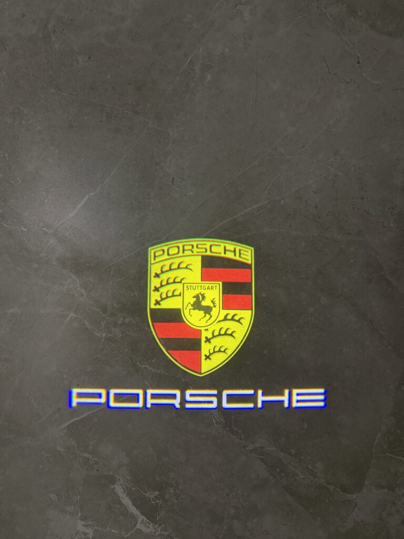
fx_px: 373
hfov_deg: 56.8
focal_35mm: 24
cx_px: 202
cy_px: 270
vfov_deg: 71.6
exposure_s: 1/50
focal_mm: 6.76
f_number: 1.78
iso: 320
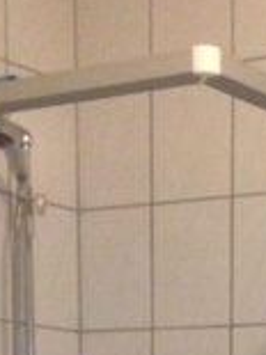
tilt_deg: -5.2
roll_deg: +0.4
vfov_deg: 13.1
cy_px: 646
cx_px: 335
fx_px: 1395
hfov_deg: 10.7
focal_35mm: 136
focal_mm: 4.12
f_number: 2.4
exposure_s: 1/15
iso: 400
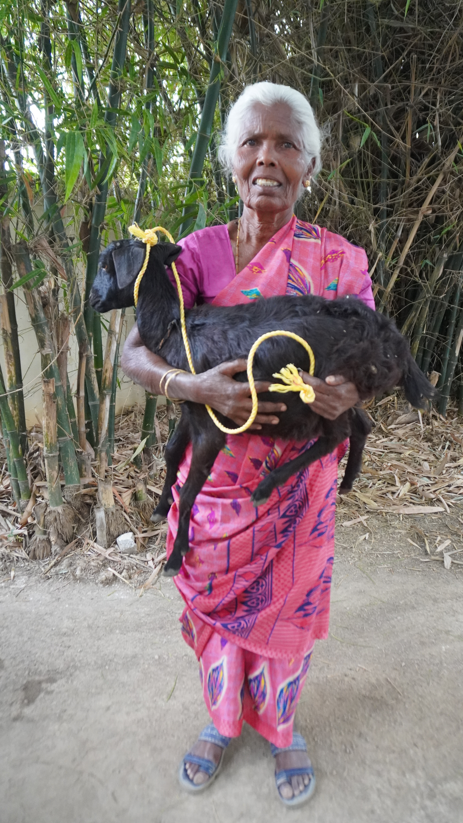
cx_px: 278
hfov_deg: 44.1
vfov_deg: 71.9
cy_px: 423
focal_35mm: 26
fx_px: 568
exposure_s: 1/160
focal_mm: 16
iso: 3200
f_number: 4
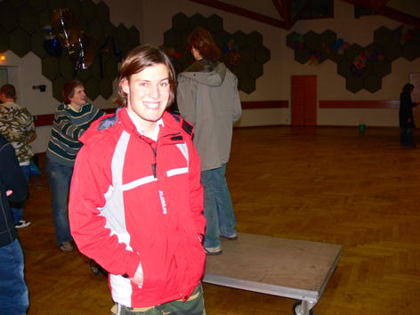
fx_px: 425
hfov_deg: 52.6
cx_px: 210
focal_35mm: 35
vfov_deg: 40.7
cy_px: 158
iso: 100
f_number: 2.8
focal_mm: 7.4
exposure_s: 1/30
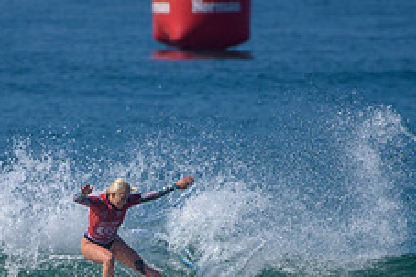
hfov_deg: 1.6
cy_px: 311
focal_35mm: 1280
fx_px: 14780
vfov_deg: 1.1
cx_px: 114
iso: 140
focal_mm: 500
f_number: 5.6
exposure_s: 1/2000
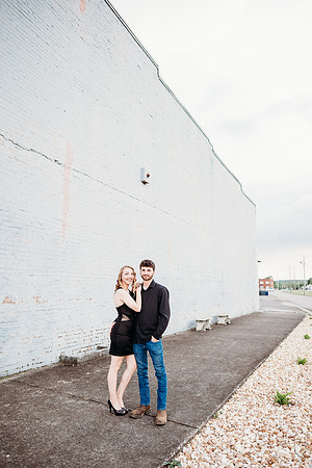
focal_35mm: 24
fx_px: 312
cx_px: 156
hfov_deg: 53.1
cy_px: 234
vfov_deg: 73.7
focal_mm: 24
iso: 250
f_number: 2.8
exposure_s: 1/640
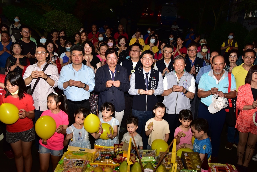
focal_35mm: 38
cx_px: 128
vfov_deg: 35.1
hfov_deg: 50.7
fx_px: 271
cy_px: 86
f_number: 5.6
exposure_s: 1/80
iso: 1000
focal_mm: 38
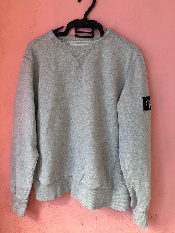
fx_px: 162
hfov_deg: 56.8
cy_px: 116
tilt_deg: -6.1
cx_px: 88
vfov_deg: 71.6
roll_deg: -3.4
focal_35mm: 24
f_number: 1.78
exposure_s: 1/50
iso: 400
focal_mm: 6.86
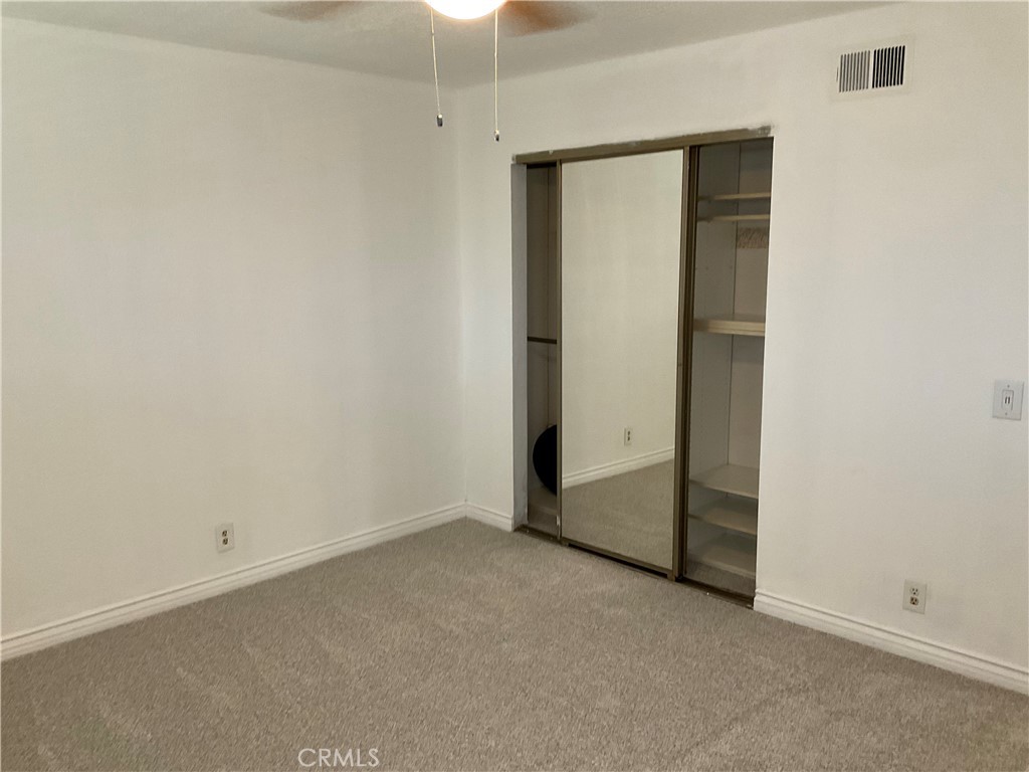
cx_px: 514
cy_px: 386
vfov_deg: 48.2
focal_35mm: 29
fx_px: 862
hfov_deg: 61.7
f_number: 1.8
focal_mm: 3
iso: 125
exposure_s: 1/60
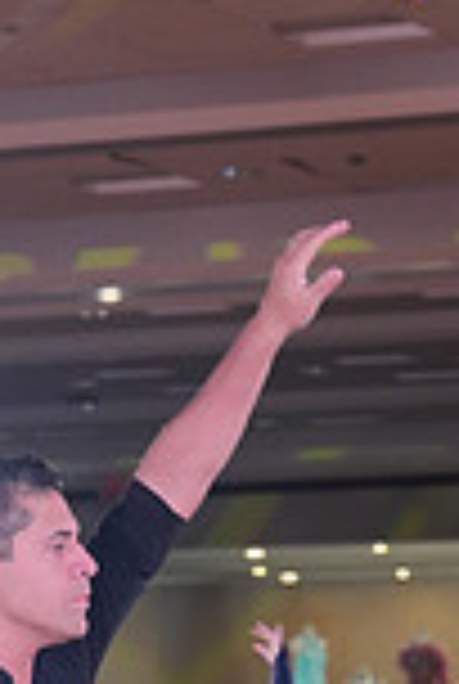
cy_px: 1040
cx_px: 182
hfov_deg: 6.2
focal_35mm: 221
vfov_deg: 9.0
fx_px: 4207
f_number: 4
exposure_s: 1/400
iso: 1600
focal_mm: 58
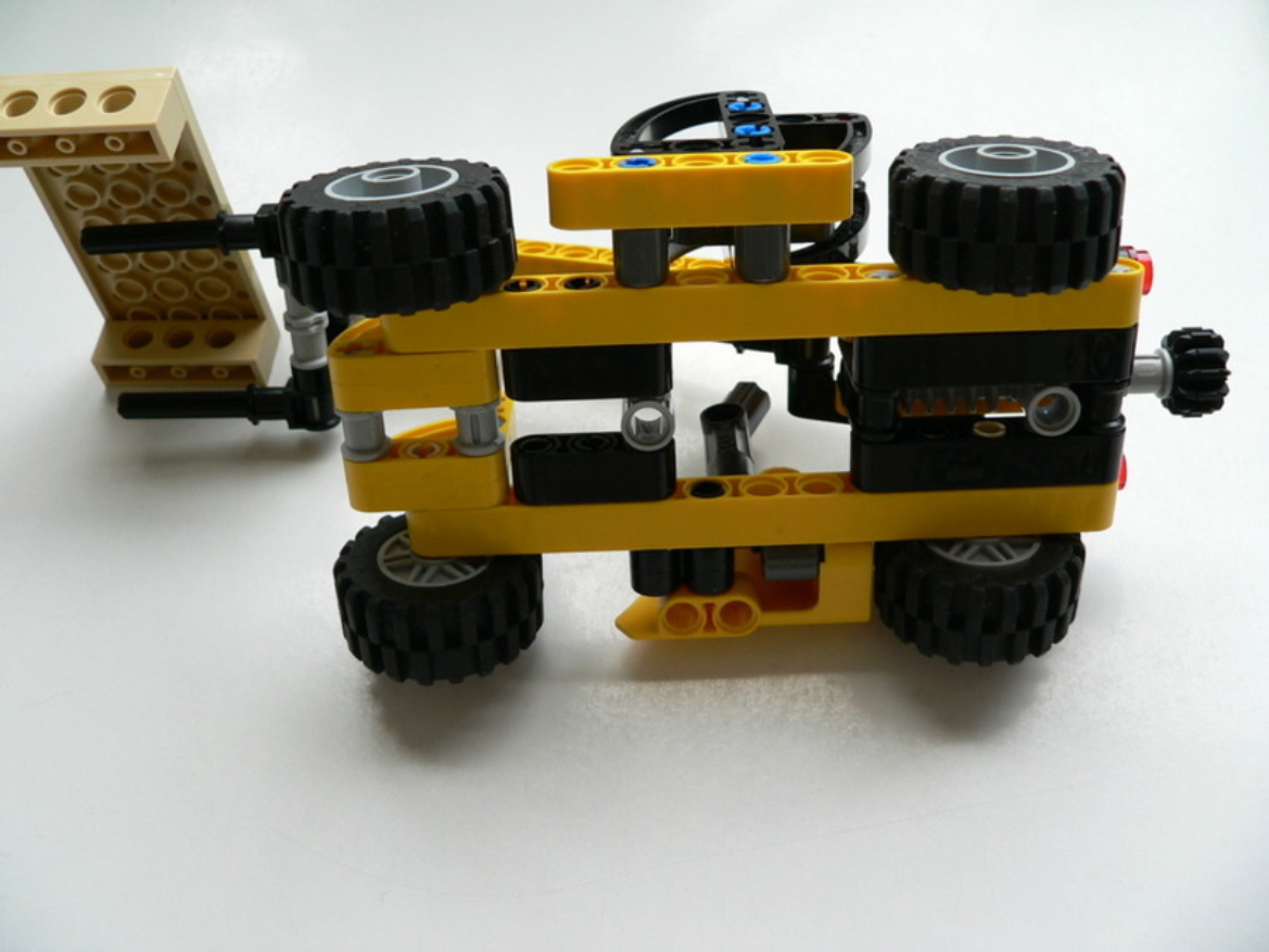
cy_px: 476
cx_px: 634
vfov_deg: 39.7
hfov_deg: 51.4
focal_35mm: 36
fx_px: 1320
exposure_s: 1/100
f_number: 2.8
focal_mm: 6
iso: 100
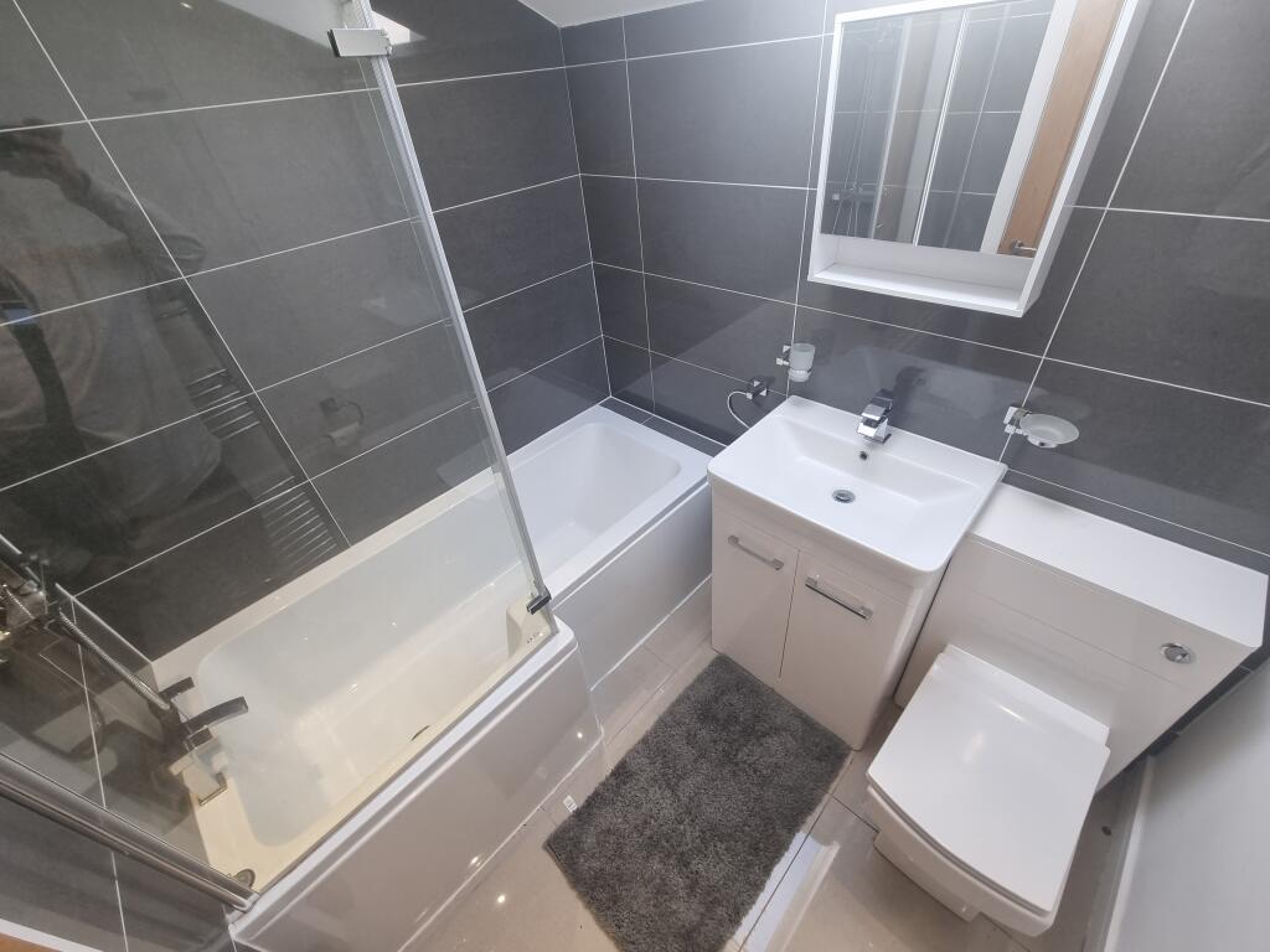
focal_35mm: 13
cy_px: 476
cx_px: 635
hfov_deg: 106.2
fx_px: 477
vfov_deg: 89.9
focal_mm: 2.2
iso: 100
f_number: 2.2
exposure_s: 1/100
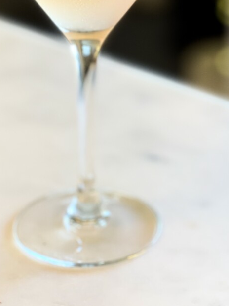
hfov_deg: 14.0
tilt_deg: -21.3
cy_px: 59
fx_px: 934
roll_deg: -0.8
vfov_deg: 18.4
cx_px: 128
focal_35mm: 106
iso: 160
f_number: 2.2
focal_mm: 7.5
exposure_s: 1/40
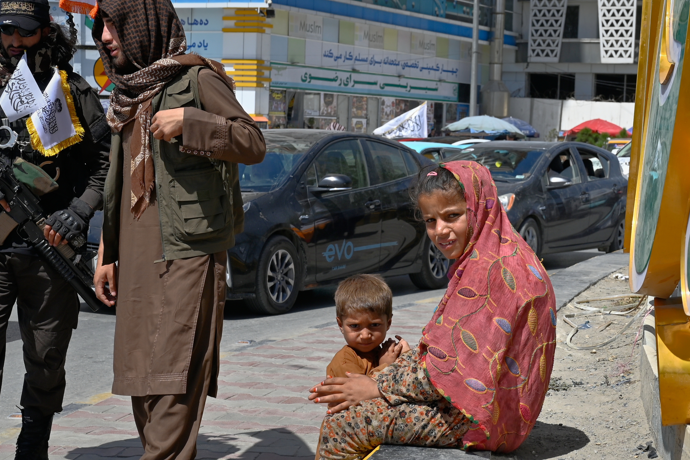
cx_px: 391
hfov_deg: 28.0
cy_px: 252
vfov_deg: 18.9
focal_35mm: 72
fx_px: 1380
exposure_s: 1/640
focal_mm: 40
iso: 125
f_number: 8
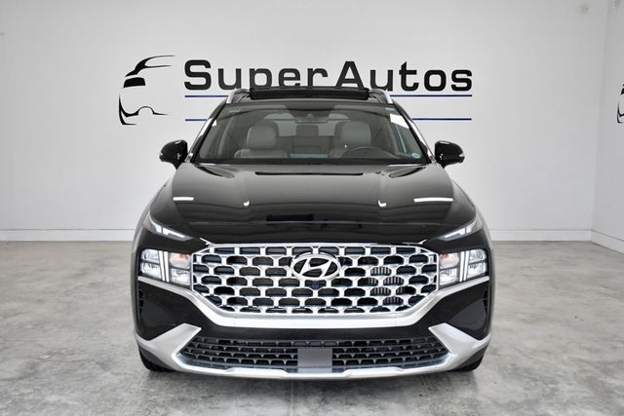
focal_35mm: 34
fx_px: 589
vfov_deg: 38.9
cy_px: 208
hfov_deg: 55.8
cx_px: 312
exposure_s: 1/1600
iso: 2500
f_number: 4.5
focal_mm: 23
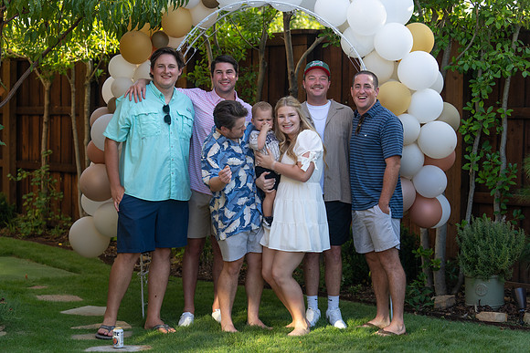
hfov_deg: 28.8
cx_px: 265
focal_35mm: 70
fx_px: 1031
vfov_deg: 19.5
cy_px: 176
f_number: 3.5
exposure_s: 1/320
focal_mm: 70
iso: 200
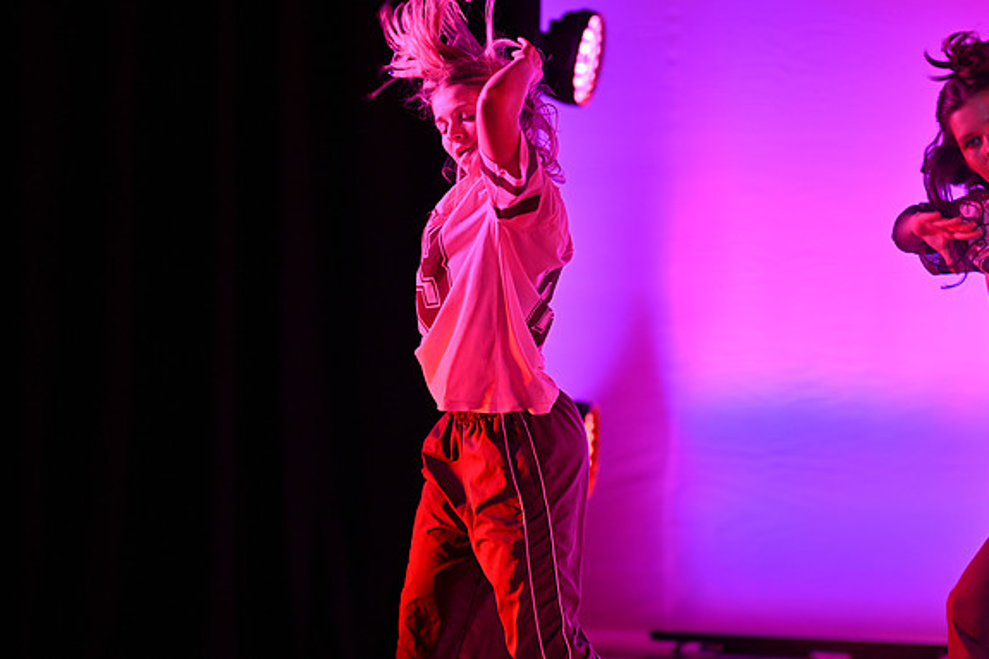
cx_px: 497
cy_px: 329
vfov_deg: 10.7
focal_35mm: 128
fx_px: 3515
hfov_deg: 16.0
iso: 64
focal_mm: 85
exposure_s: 1/800
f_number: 1.2
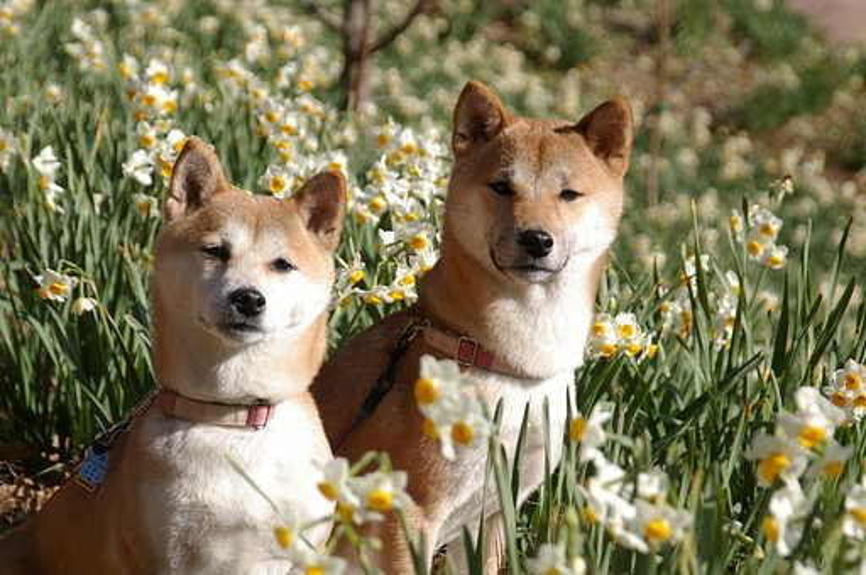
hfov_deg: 10.7
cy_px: 288
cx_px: 433
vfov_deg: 7.1
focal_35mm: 192
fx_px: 4613
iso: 200
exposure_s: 1/350
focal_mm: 128
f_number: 9.5
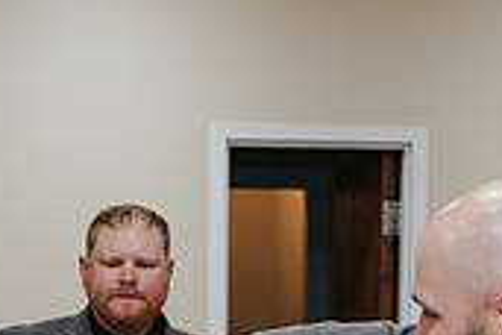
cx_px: 150
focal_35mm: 121
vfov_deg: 11.0
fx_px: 1687
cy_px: 461
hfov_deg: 16.9
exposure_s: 1/200
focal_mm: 35
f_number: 3.2
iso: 800
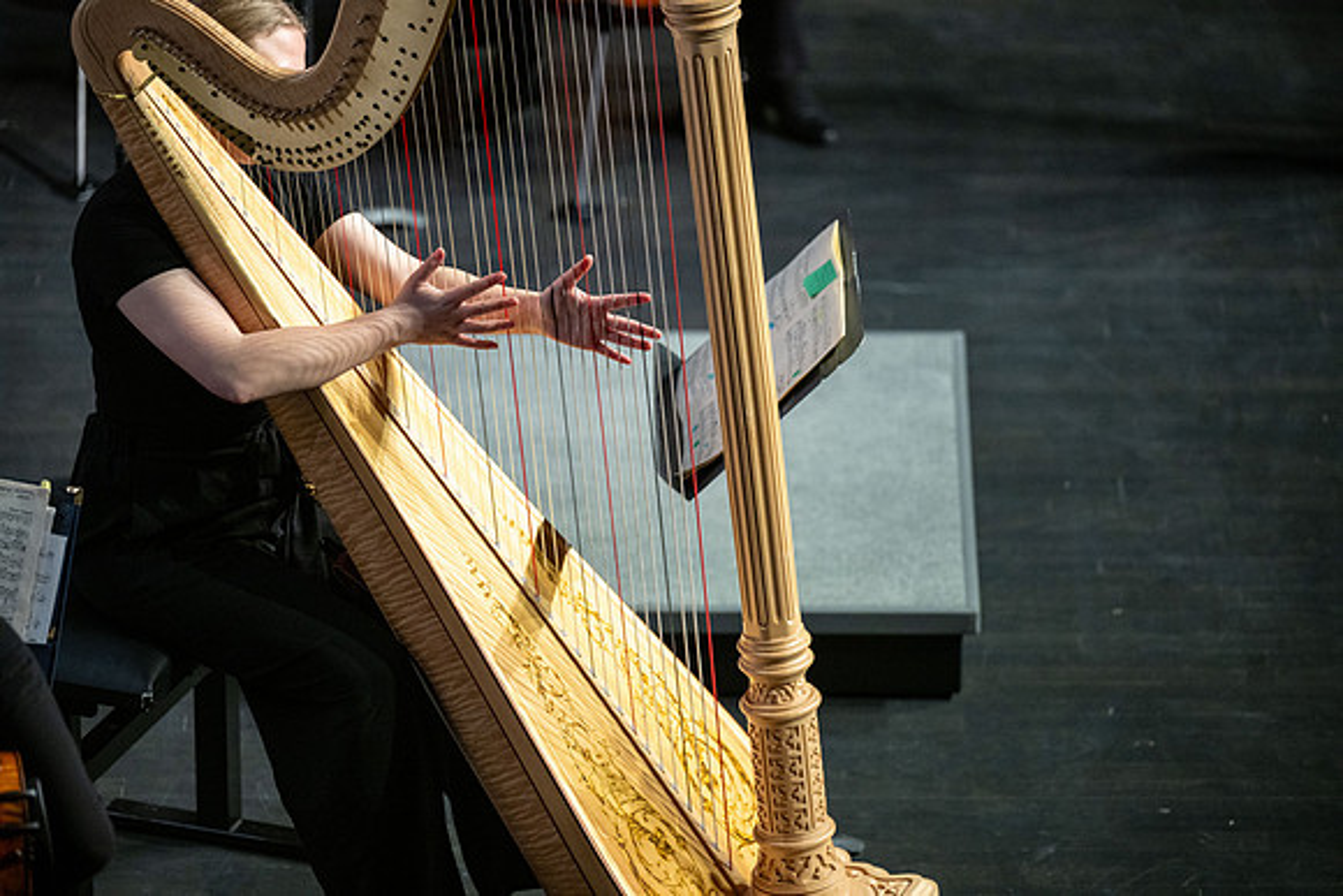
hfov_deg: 10.3
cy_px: 448
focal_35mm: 200
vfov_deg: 6.9
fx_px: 7463
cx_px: 672
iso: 2500
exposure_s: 1/400
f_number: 2.8
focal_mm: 200
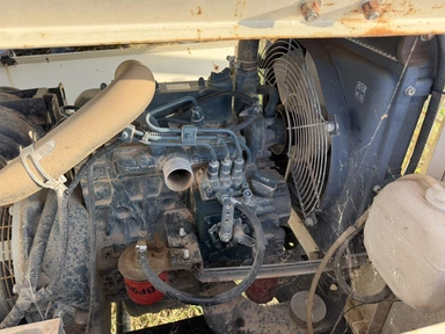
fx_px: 321
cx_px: 222
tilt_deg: -50.6
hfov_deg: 69.4
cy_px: 161
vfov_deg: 54.9
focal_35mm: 25
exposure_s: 1/735
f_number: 1.78
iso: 100
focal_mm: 6.76
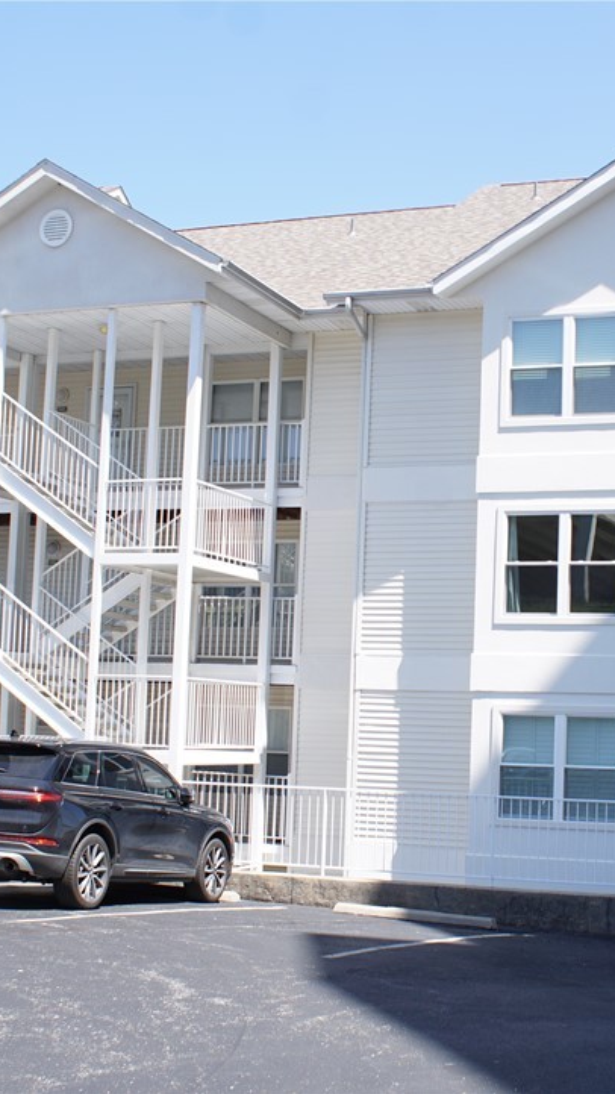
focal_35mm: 52
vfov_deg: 39.9
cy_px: 547
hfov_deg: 22.7
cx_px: 500
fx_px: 1508
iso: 100
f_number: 6.3
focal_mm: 22
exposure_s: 1/125
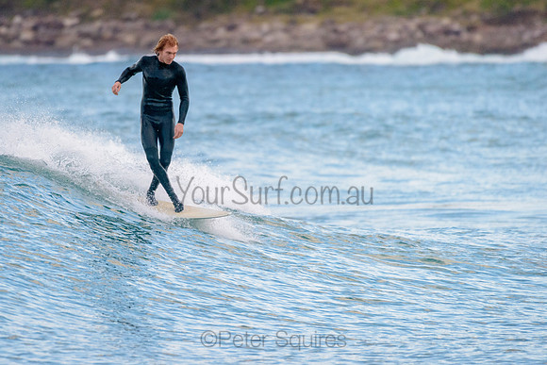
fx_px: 9298
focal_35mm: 612
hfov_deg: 3.4
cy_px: 144
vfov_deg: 2.2
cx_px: 212
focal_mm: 500
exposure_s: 1/2000
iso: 1250
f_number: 5.6
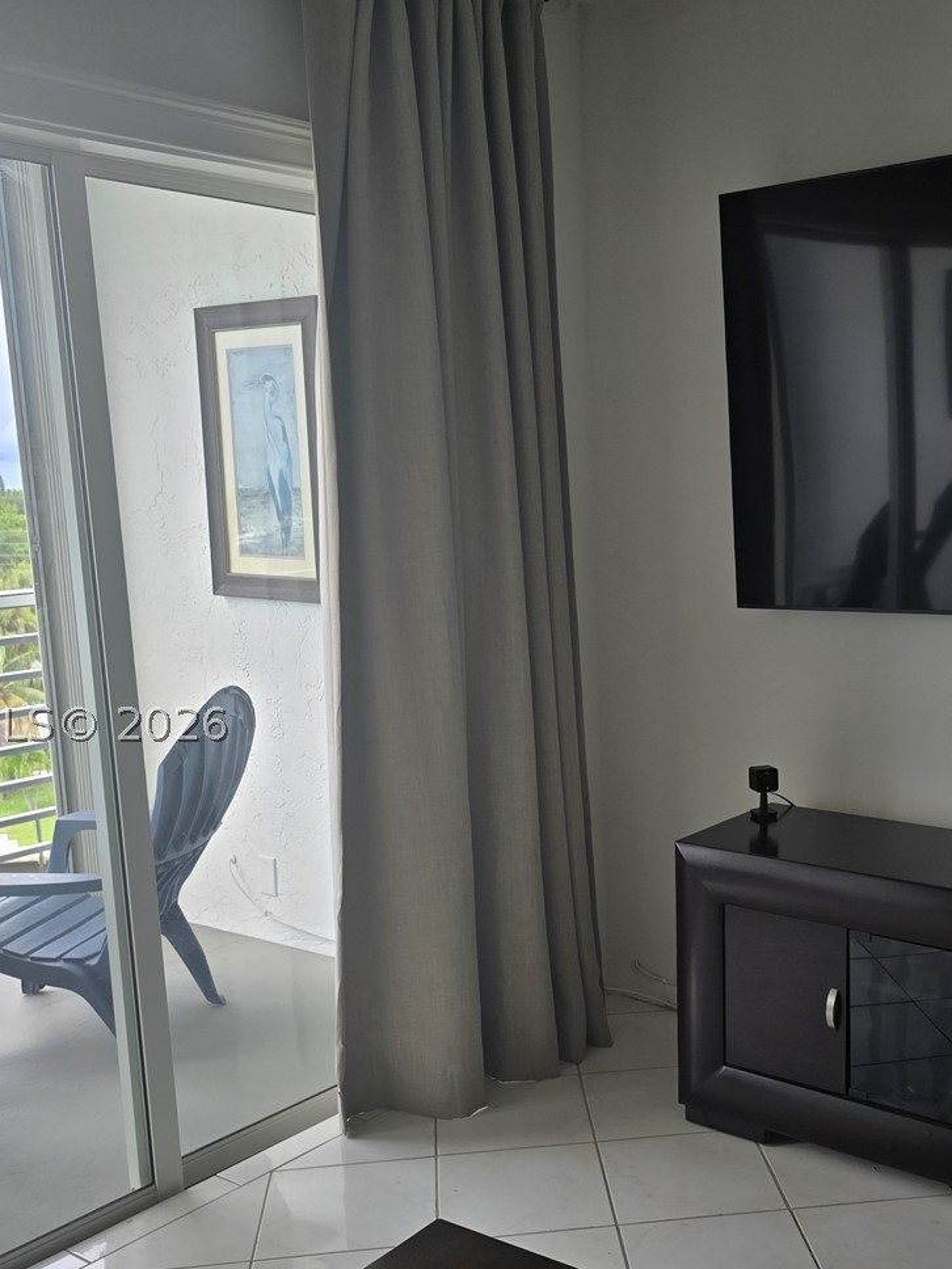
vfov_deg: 48.8
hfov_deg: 37.3
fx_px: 1393
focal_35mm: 38
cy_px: 724
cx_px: 629
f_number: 1.7
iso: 40
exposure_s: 1/180
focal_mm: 6.3
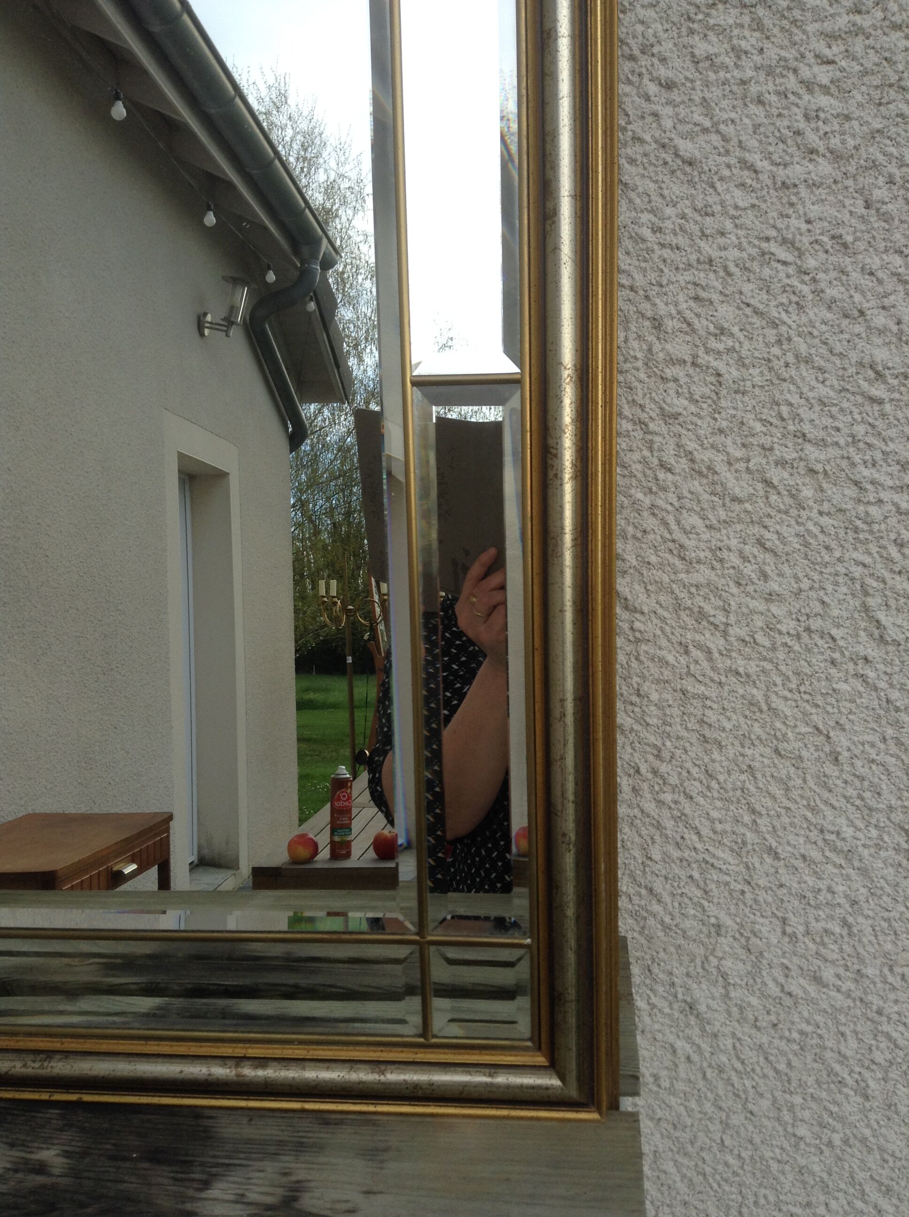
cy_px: 608
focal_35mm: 33
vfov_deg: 55.4
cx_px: 454
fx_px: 1158
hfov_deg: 42.8
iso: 25
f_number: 2.4
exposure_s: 1/541
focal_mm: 3.3
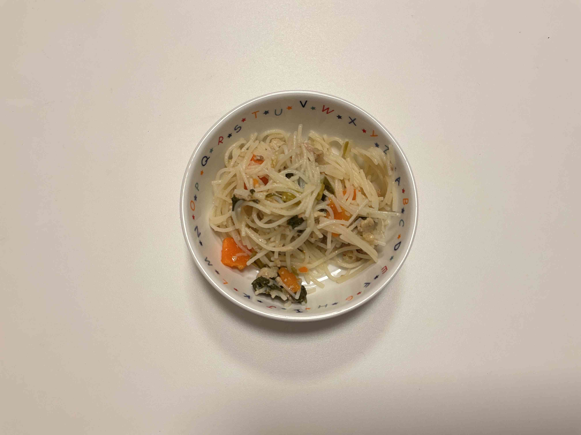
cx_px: 290
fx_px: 487
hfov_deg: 61.7
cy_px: 218
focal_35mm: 29
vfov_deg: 48.2
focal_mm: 3
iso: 25
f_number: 1.8
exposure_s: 1/120
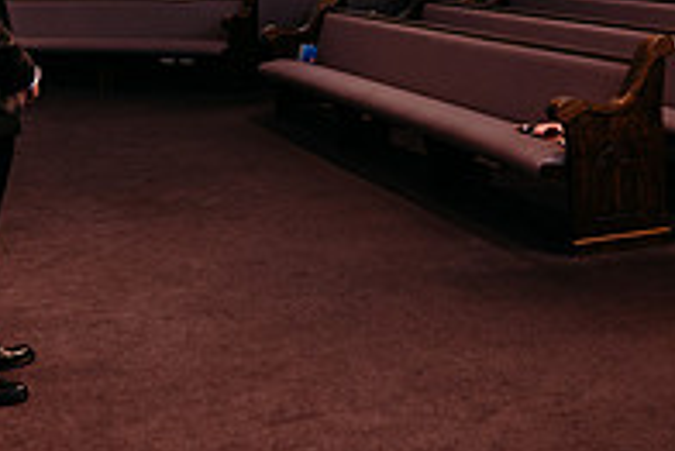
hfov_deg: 28.4
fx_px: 1332
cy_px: 22
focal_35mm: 71
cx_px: 351
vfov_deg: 18.8
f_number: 2.5
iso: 640
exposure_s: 1/160
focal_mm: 24
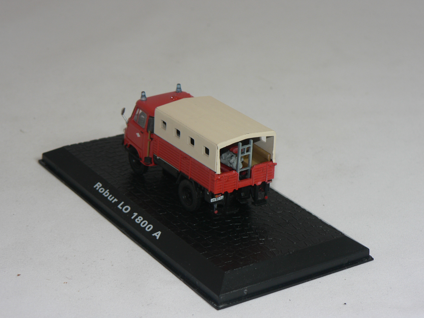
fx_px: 1115
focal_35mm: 91
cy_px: 159
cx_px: 212
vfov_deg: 16.2
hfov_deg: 21.5
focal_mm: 15.2
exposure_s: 1/60
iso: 80
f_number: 3.2
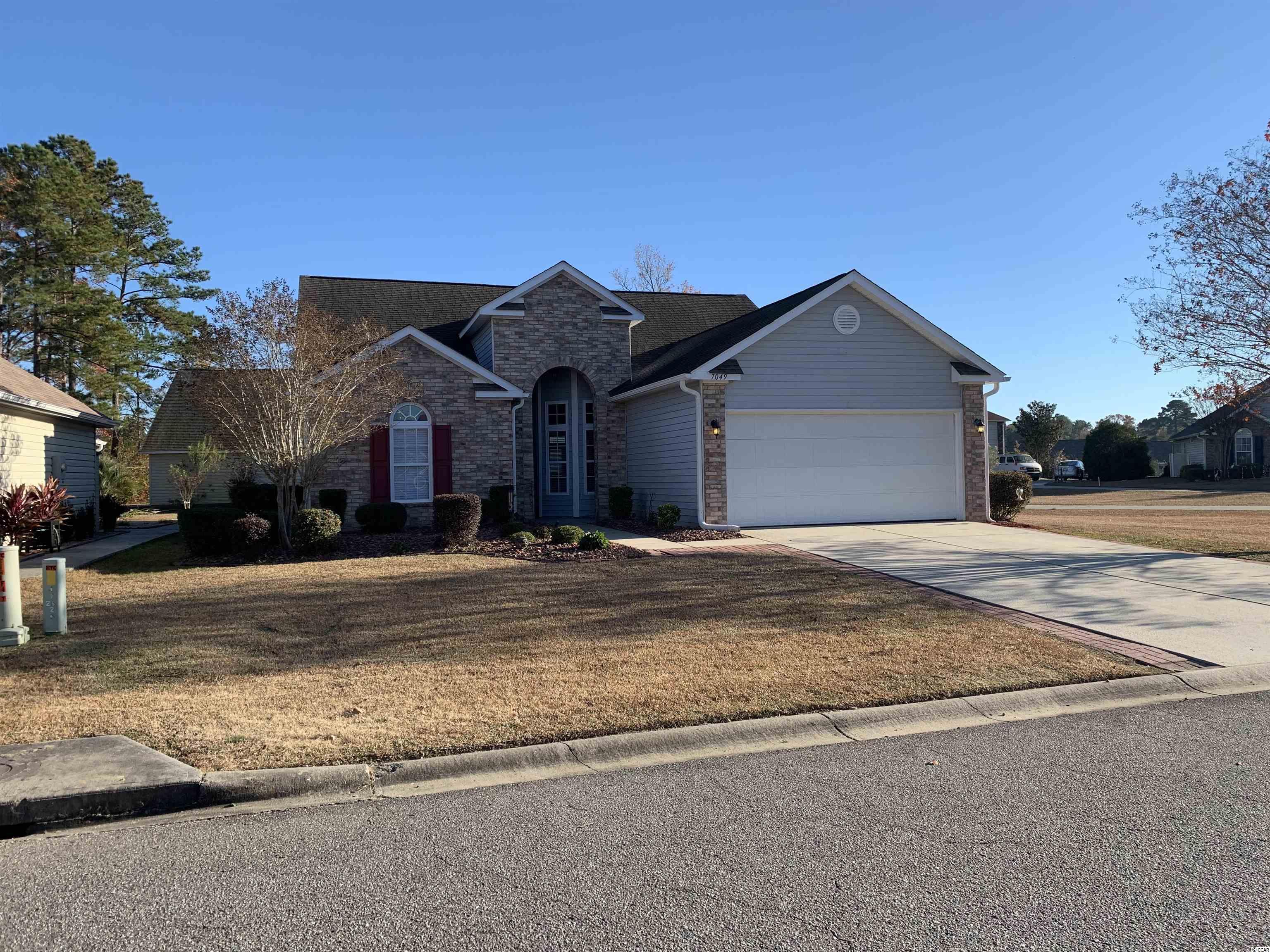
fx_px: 954
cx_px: 635
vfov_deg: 53.1
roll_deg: +1.2
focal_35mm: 26
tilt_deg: +0.7
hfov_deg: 67.3
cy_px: 476
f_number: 1.8
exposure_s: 1/1490
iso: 25
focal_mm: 4.25
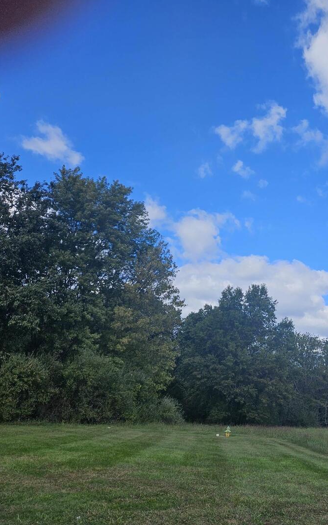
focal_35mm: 33
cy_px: 262
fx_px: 472
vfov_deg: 58.1
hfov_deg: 35.3
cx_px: 314
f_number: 1.8
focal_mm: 5.4
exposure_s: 1/2650
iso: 25
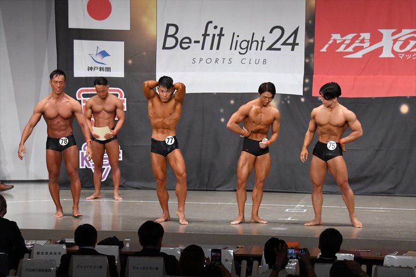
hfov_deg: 16.1
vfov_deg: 10.8
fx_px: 1467
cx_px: 208
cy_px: 138
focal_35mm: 127
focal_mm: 85
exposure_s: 1/400
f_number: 5.6
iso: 6400
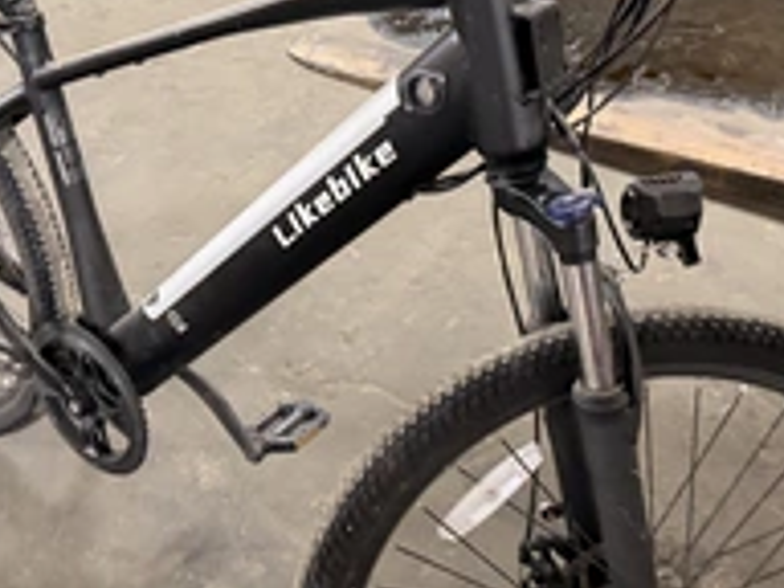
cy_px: 225
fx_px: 1132
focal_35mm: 50
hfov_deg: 38.1
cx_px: 335
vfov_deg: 29.0
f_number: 1.78
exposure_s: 1/40
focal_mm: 6.76
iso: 640
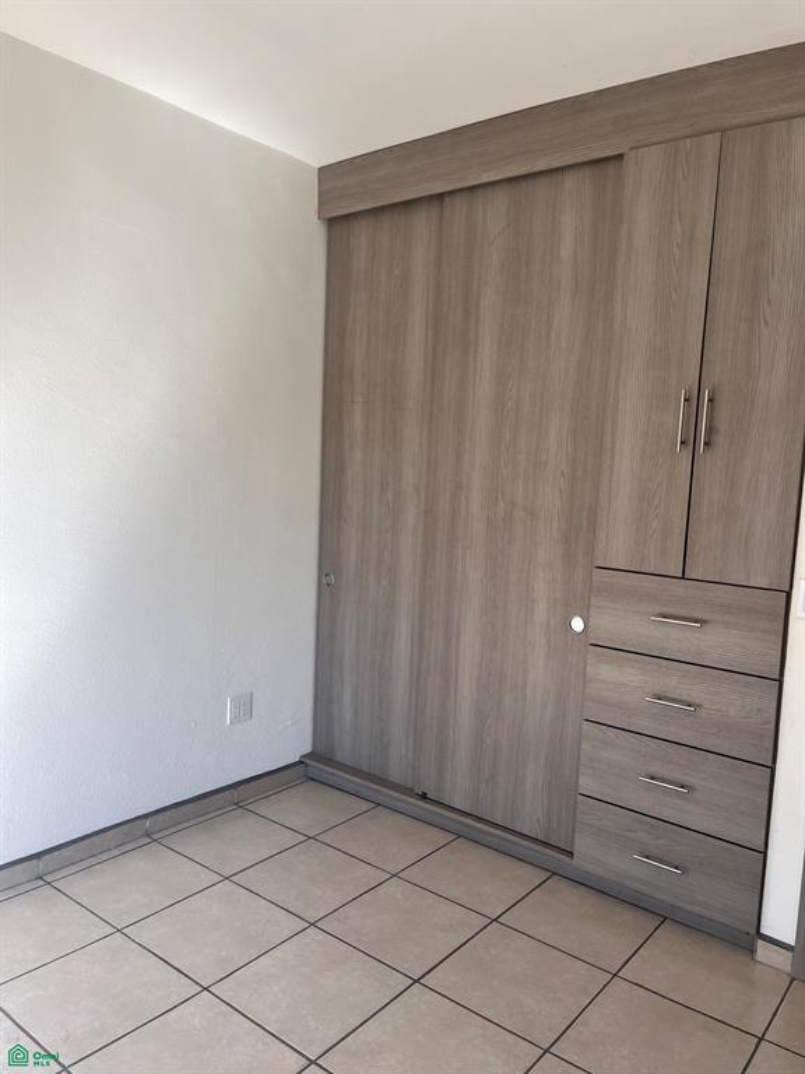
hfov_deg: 53.1
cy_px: 537
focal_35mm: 26
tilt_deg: -5.2
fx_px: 806
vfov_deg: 67.3
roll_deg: -2.6
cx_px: 402
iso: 50
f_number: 1.6
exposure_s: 1/329
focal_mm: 5.1
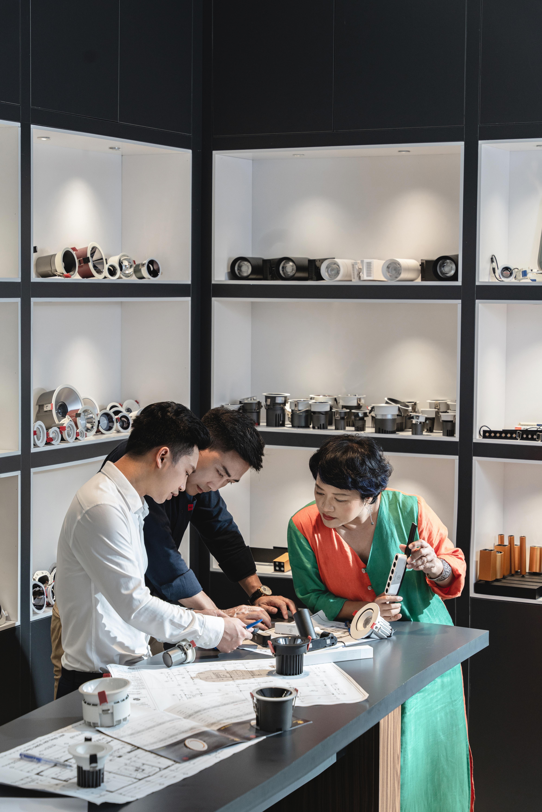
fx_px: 1527
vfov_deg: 29.8
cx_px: 271
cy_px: 406
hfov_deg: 20.1
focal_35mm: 68
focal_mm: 67.6
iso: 500
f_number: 5
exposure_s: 1/100
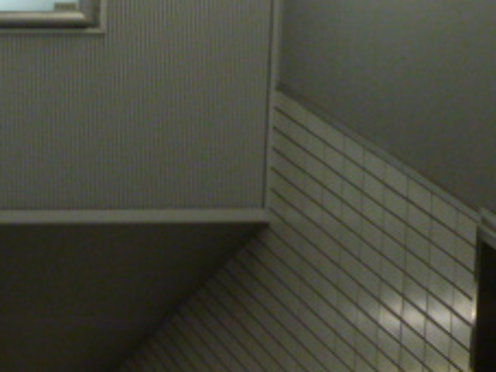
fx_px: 2549
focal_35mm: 178
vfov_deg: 8.3
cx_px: -151
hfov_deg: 10.9
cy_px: 77
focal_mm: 11.2
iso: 400
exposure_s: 1/80
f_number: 4.7
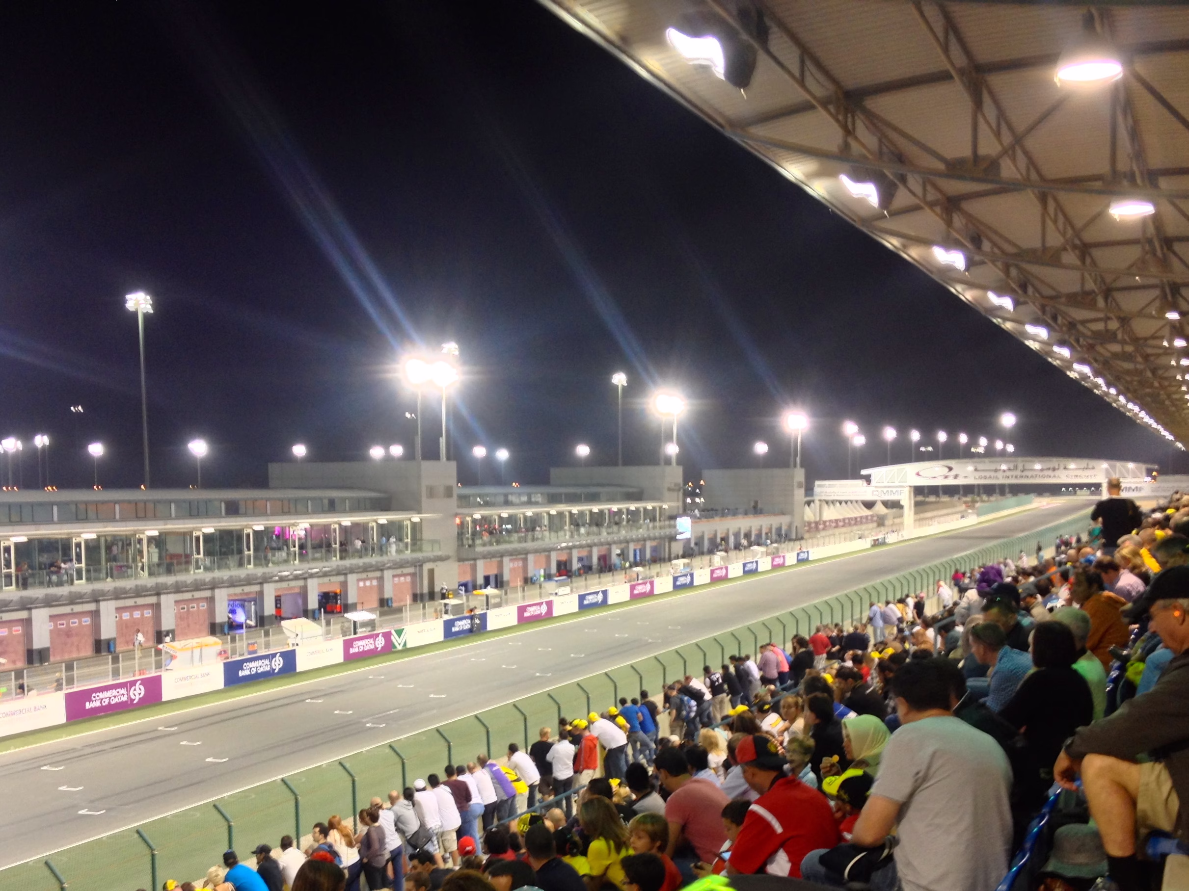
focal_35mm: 35
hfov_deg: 52.6
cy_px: 446
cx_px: 594
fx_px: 1202
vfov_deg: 40.7
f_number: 2.4
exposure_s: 1/20
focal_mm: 4.28
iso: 64
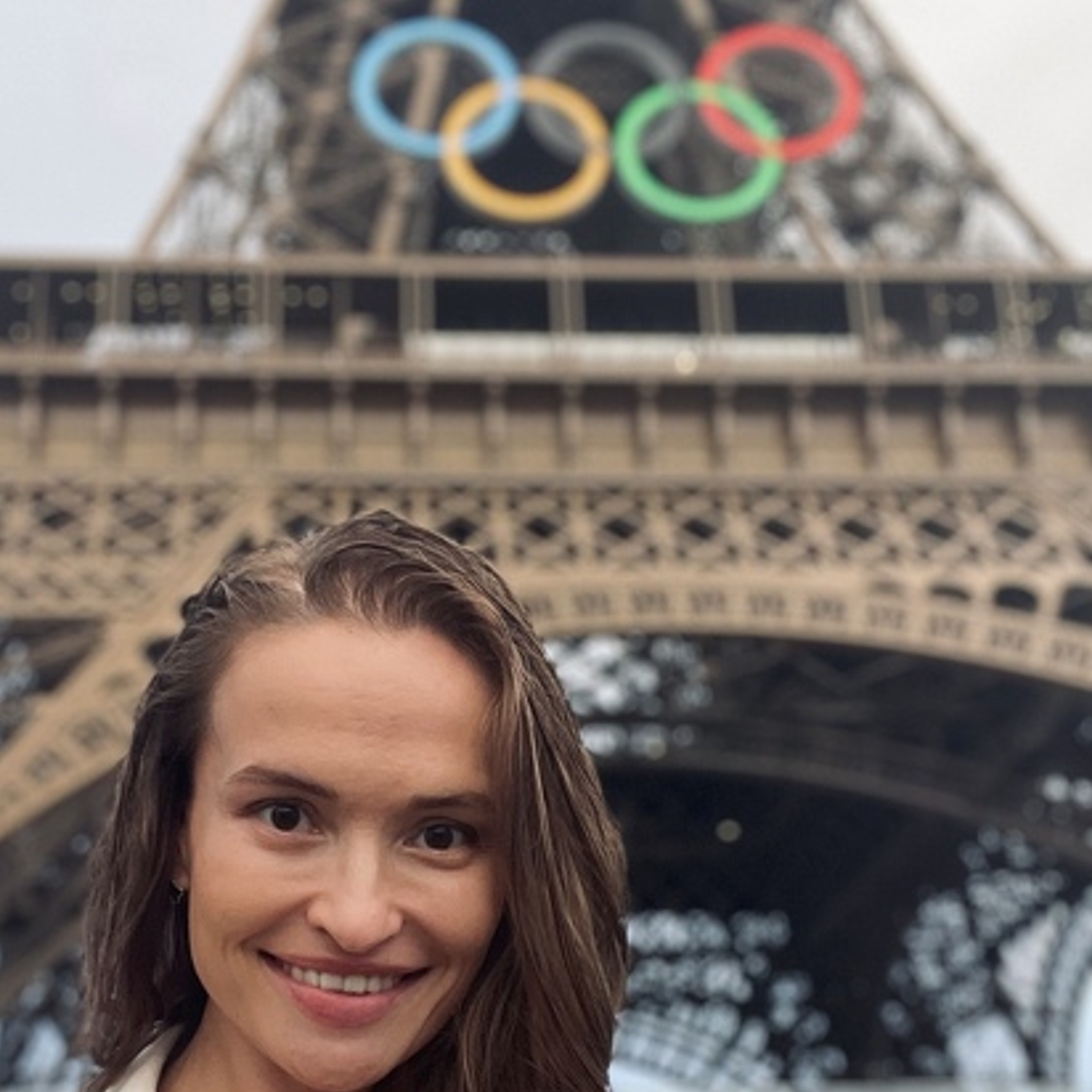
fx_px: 1606
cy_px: 885
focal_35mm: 45
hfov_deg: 37.3
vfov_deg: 36.2
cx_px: 399
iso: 250
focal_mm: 2.71
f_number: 2.2
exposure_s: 1/60
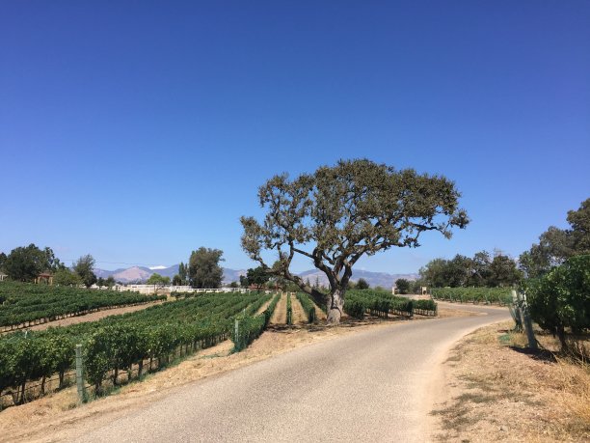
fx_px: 494
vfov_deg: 48.2
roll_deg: -2.3
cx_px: 295
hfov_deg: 61.7
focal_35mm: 29
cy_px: 222
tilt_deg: +8.0
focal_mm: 4.15
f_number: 2.2
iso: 32
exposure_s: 1/1883
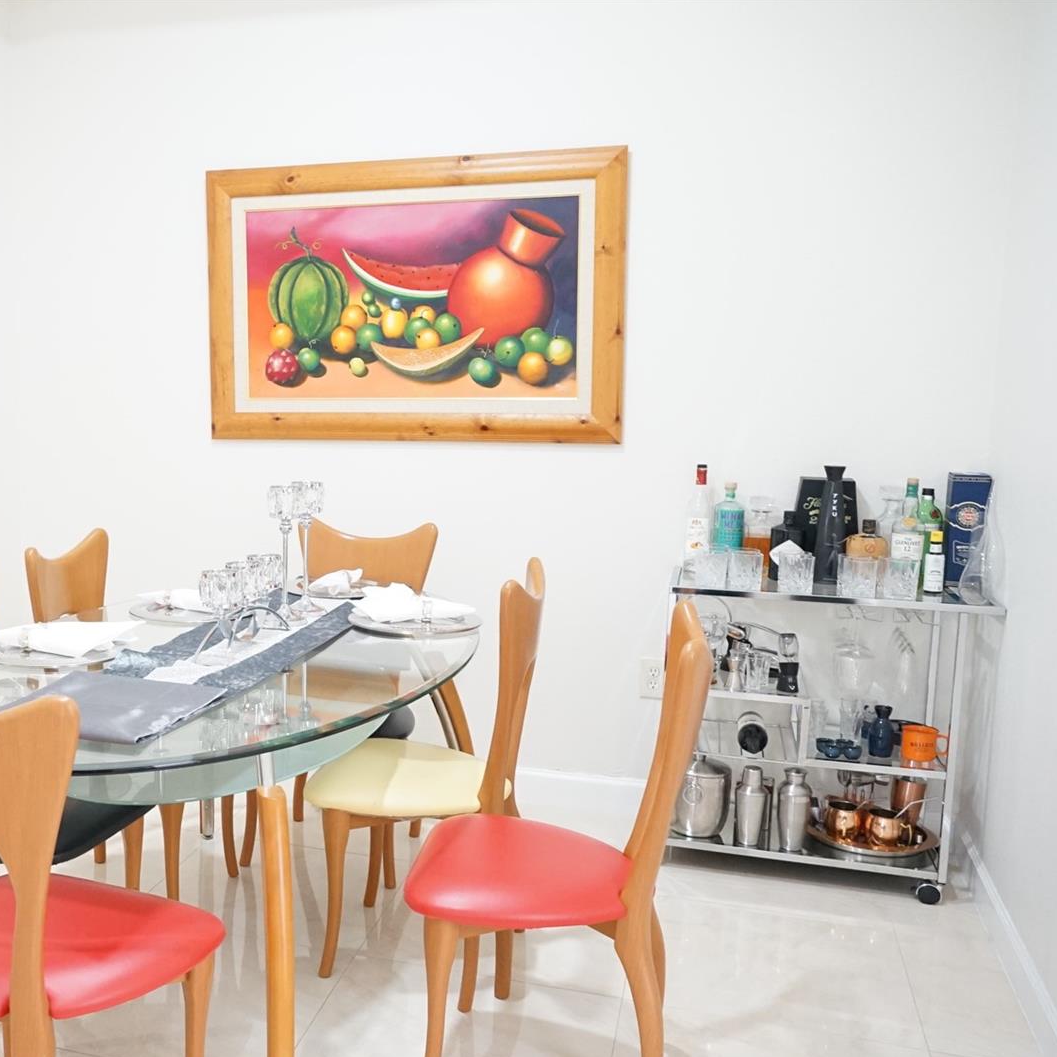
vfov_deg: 46.0
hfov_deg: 44.6
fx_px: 1244
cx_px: 276
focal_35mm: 36
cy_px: 530
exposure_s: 1/60
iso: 2500
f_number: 3.5
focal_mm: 19
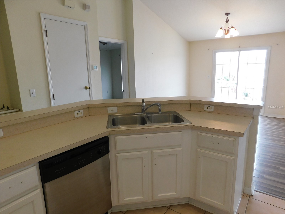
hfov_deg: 73.9
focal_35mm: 23
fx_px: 189
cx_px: 142
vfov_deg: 58.9
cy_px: 107
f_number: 3
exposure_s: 1/40
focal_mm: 4
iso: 125
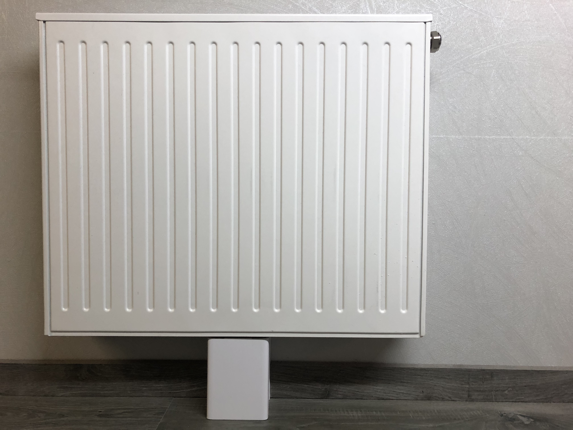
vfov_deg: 49.7
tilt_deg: -1.1
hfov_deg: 63.4
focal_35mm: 28
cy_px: 215
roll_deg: -0.3
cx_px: 286
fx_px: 463
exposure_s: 1/25
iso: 32
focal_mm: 4
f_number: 1.8
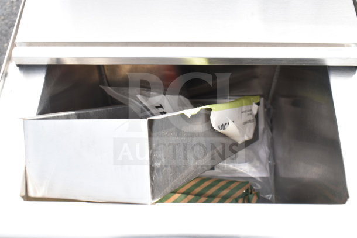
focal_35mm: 48
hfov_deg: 41.1
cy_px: 119
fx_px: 476
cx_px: 178
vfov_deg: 28.1
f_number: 6.3
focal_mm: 32
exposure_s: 1/160
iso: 200
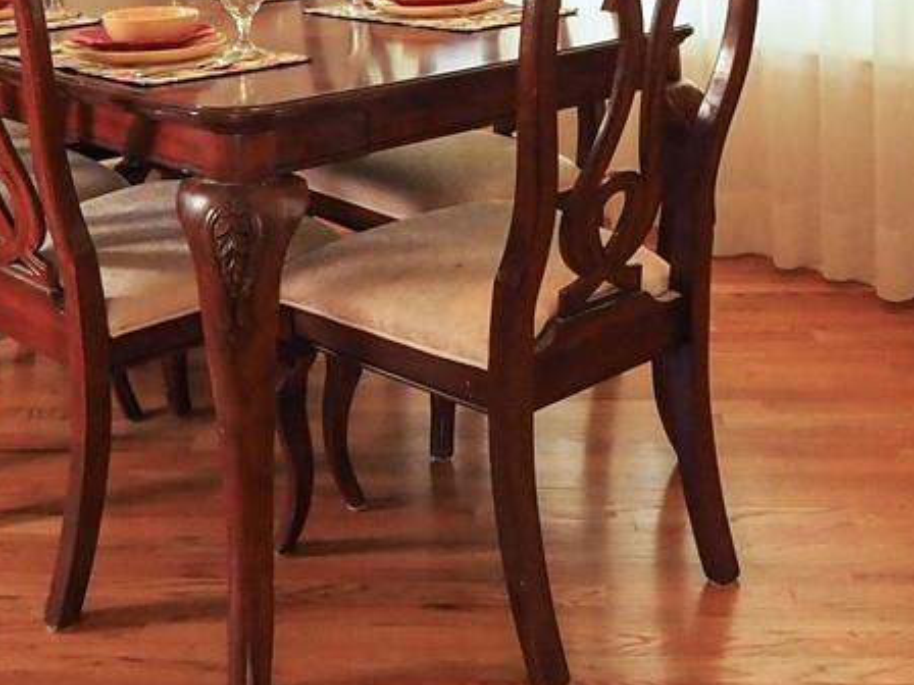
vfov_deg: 26.0
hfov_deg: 38.2
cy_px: -141
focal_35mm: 50
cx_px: 439
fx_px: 1320
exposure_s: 1/160
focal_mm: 7
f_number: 3.2
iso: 1600
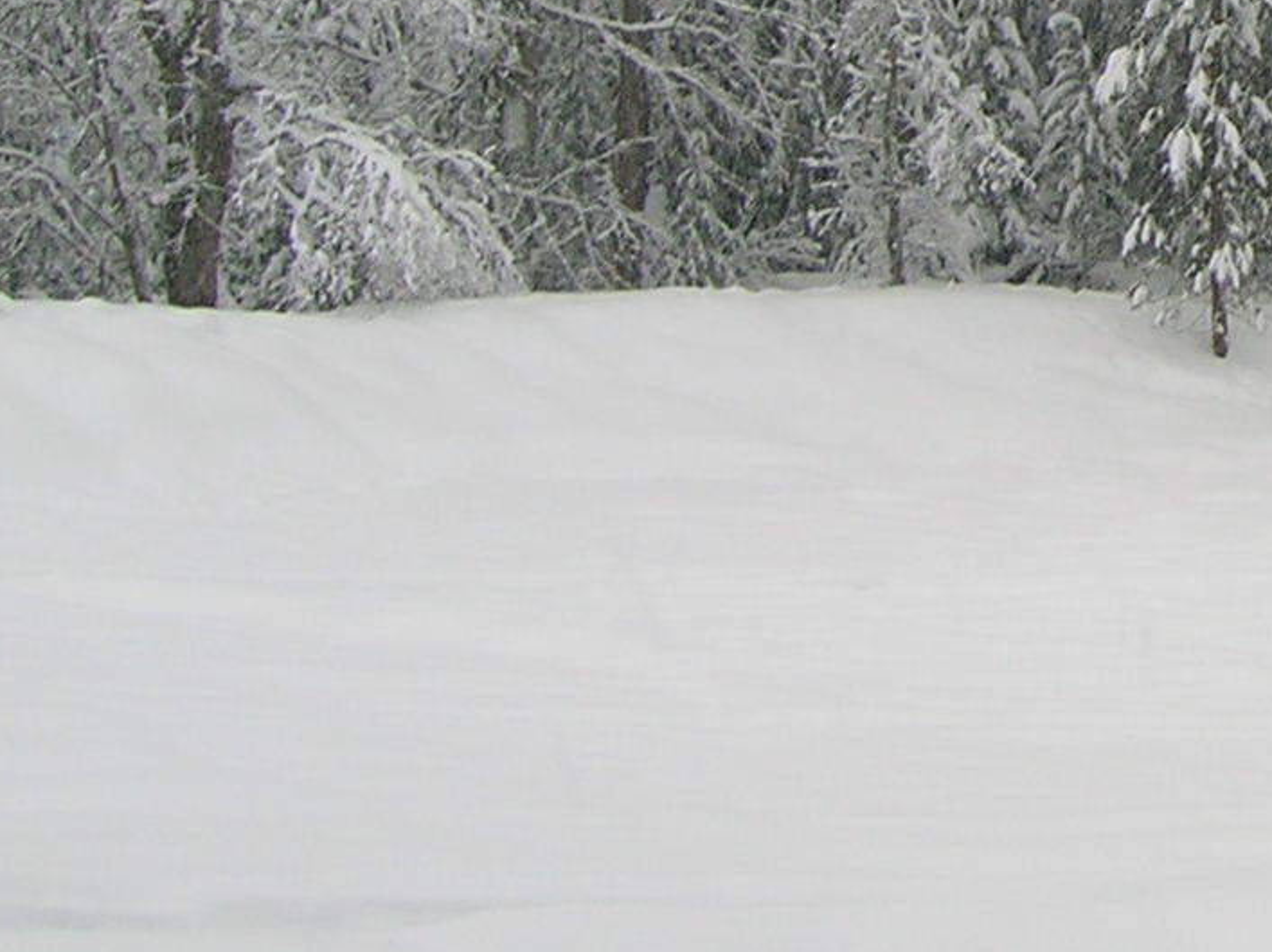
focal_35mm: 110
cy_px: -295
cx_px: 1842
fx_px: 4039
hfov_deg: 16.5
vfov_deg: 13.0
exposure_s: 1/150
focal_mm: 5.7
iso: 50
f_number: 4.9
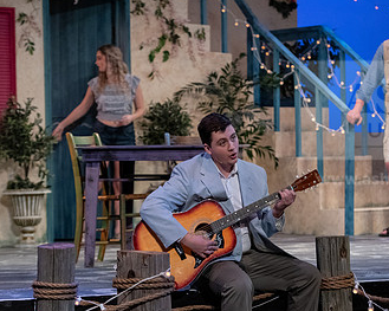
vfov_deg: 10.4
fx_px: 1715
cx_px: 264
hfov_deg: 12.9
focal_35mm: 149
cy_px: 204
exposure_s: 1/320
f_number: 3.2
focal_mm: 90
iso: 3200
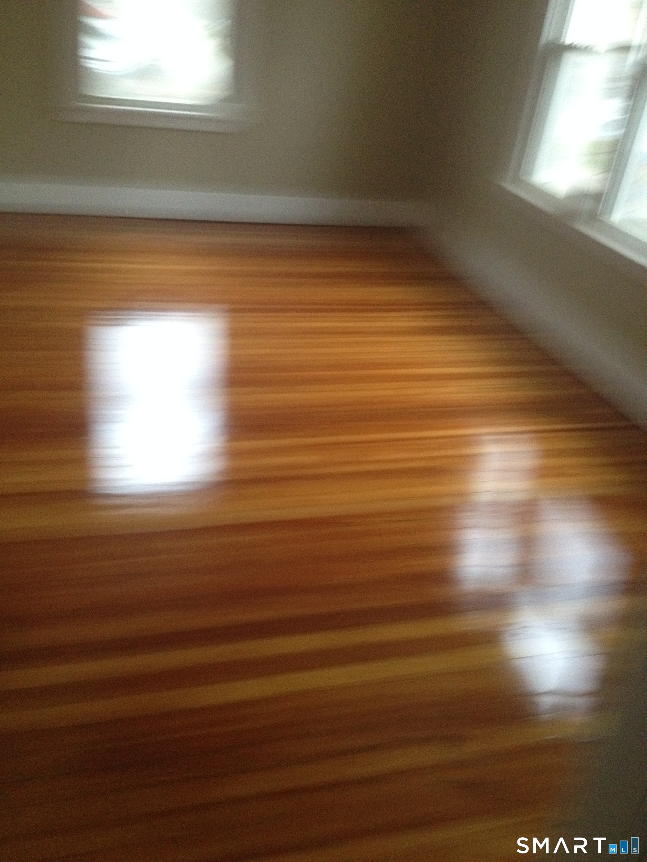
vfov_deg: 52.6
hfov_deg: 40.7
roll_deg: -8.0
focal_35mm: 35
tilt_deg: -26.1
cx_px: 324
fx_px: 872
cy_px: 431
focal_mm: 4.28
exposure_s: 1/15
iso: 400
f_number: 2.4
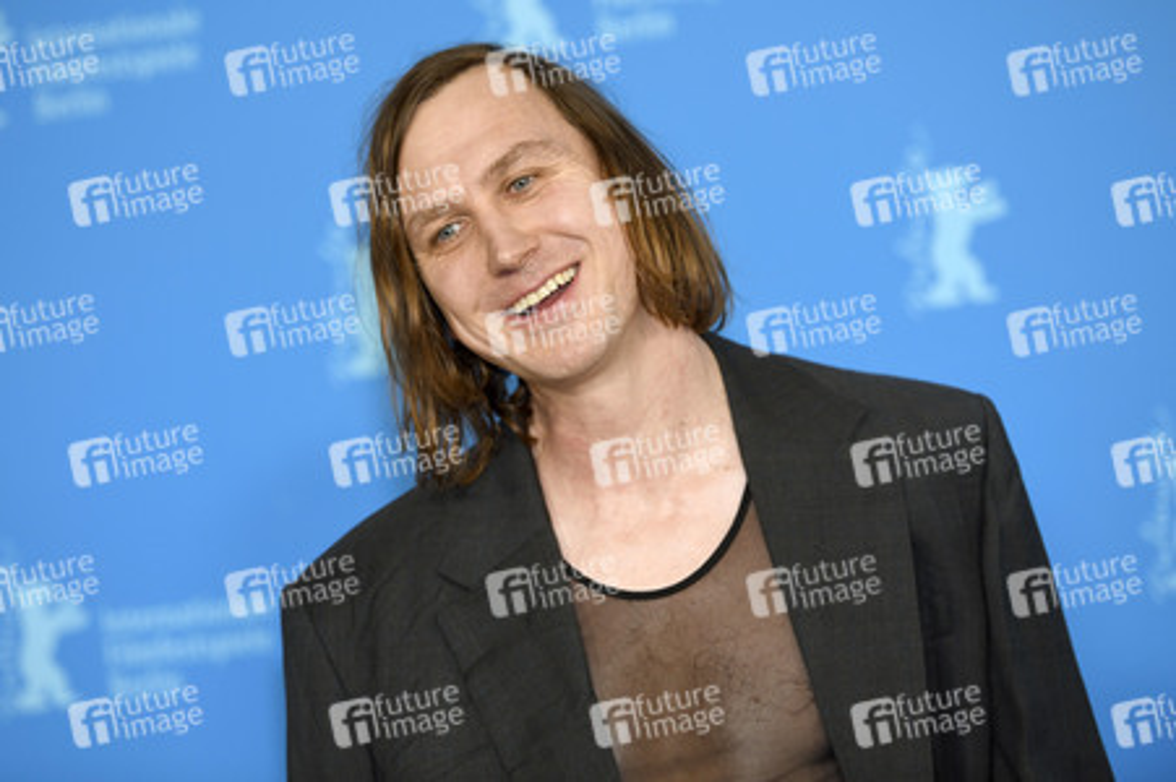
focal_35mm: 150
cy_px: 391
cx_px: 588
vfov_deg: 9.1
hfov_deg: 13.7
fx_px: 4896
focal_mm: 150
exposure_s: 1/400
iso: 800
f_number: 3.5
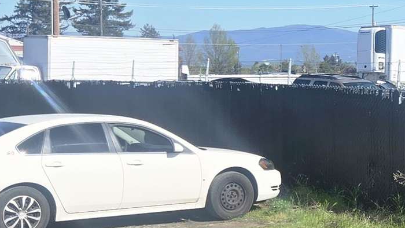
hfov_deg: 18.2
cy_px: 118
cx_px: 519
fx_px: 1181
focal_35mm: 110
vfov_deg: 11.0
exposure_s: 1/1941
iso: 25
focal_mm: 5.4
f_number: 1.8
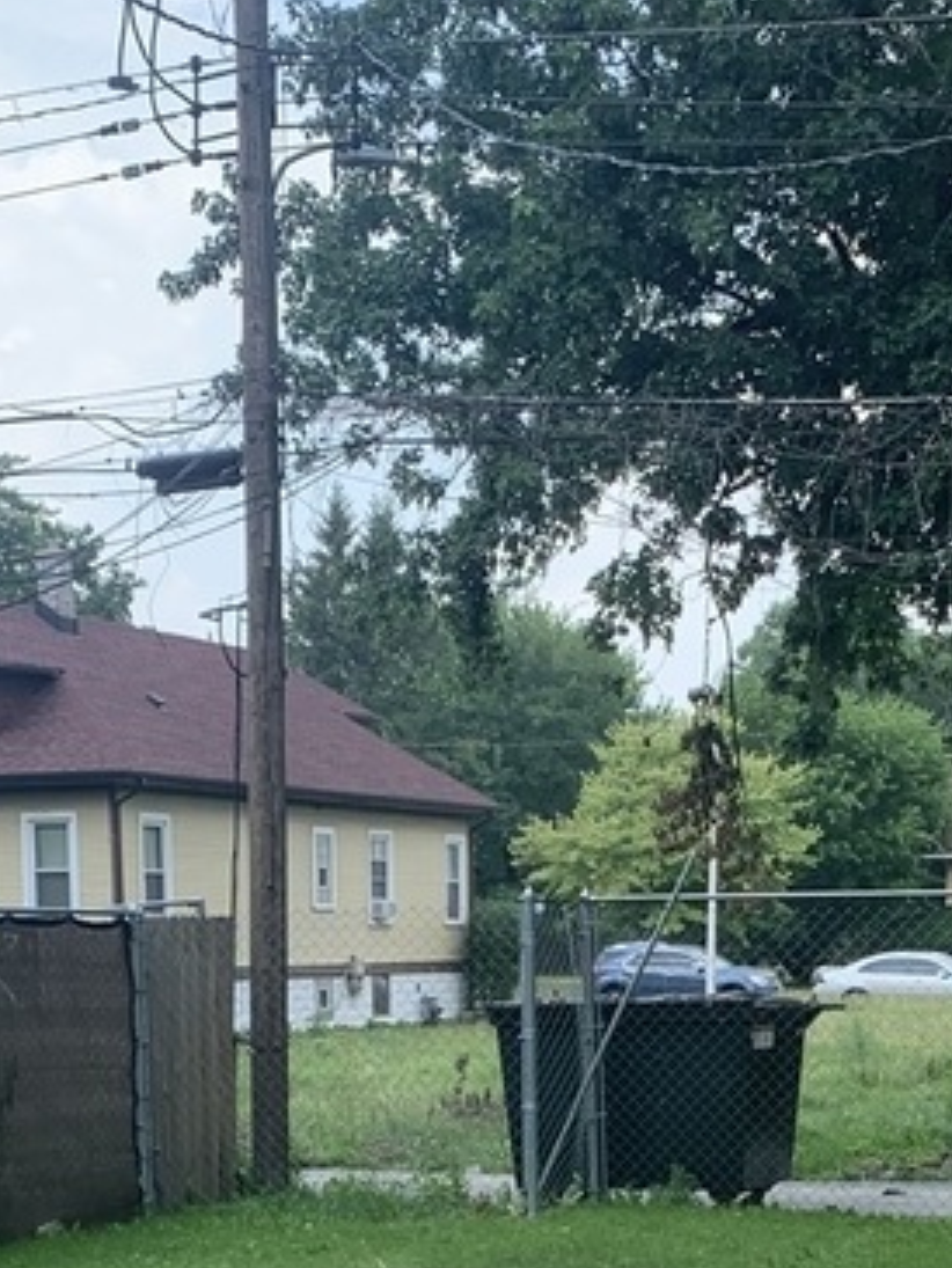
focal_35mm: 77
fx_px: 2822
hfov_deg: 19.1
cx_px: 459
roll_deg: +1.1
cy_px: 1431
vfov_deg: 23.6
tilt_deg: -8.6
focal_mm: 4.25
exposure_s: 1/678
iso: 25
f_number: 1.8
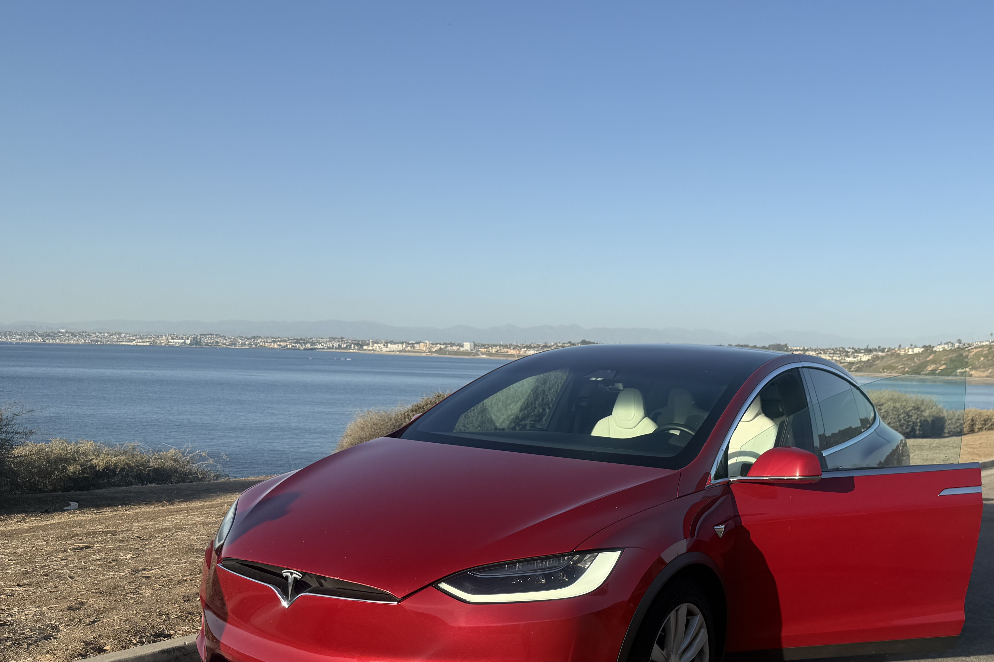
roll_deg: -1.0
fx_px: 966
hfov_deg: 53.7
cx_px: 636
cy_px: 442
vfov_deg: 37.4
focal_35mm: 35
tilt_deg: -4.7
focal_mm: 6.76
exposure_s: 1/4167
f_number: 1.78
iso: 80
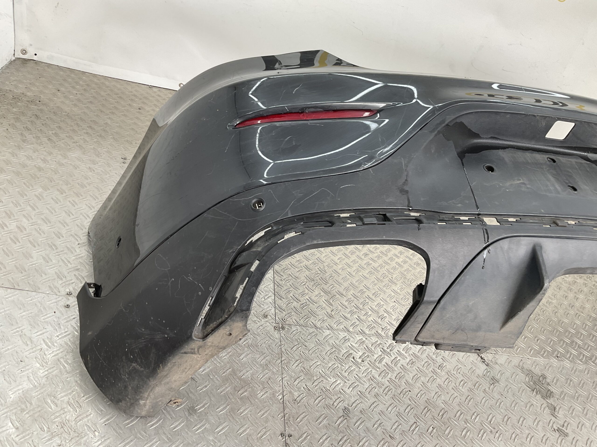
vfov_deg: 48.2
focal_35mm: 29
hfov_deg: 61.7
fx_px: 500
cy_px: 224
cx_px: 298
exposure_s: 1/120
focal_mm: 3
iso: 25
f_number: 1.8
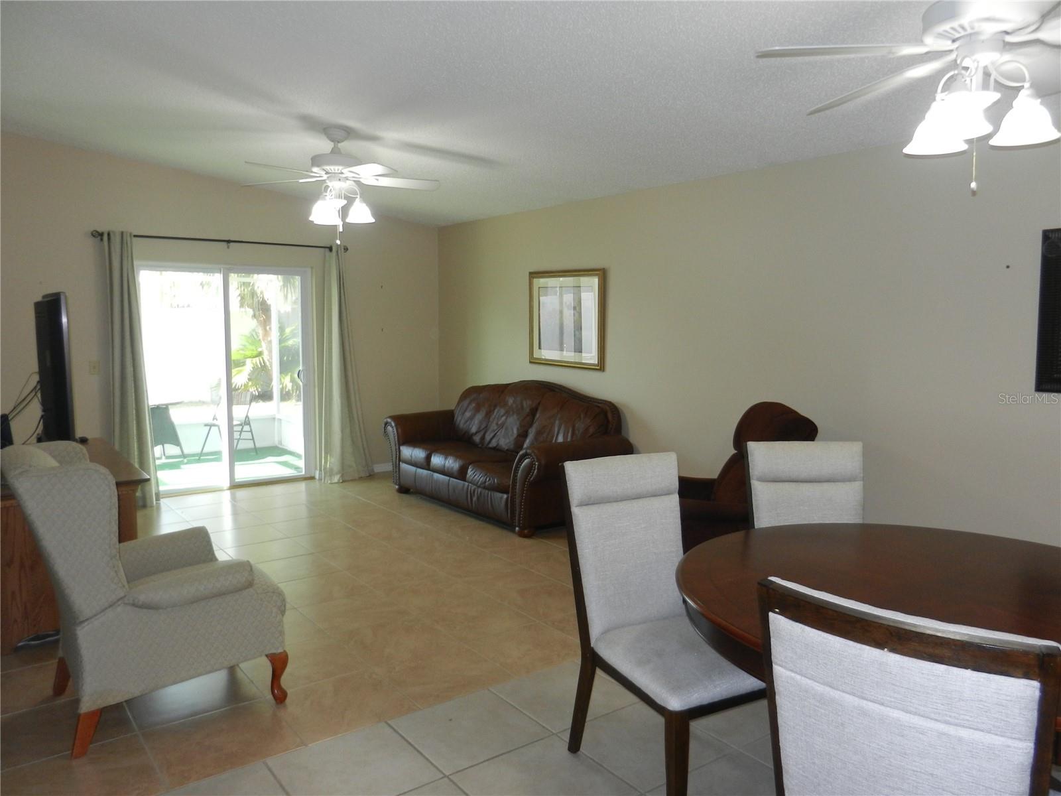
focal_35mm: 25
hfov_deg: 69.4
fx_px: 766
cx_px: 530
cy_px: 398
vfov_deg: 54.9
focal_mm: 4.5
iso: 200
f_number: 3.5
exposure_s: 1/30
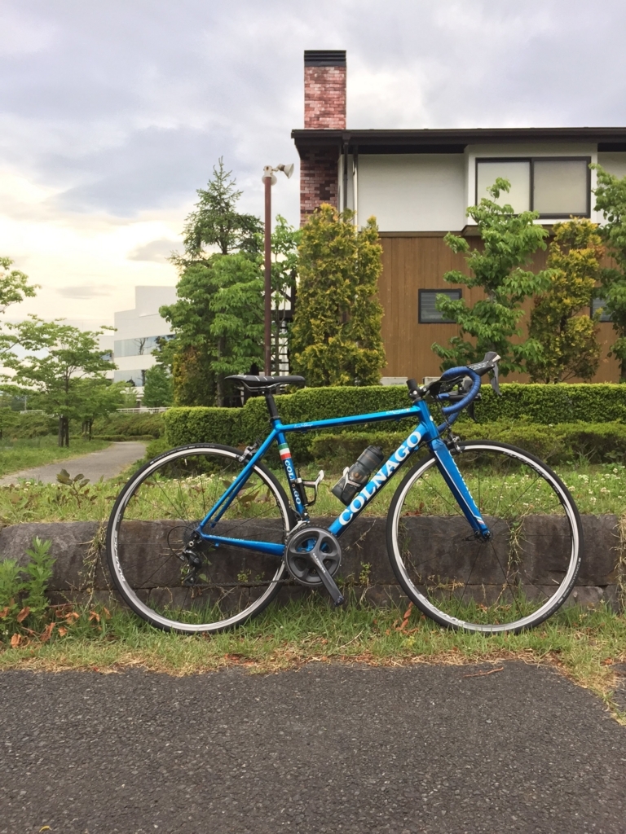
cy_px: 417
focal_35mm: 29
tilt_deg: -1.1
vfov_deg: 61.7
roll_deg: -0.4
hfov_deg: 48.2
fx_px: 699
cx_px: 313
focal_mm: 4.15
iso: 50
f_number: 2.2
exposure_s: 1/120
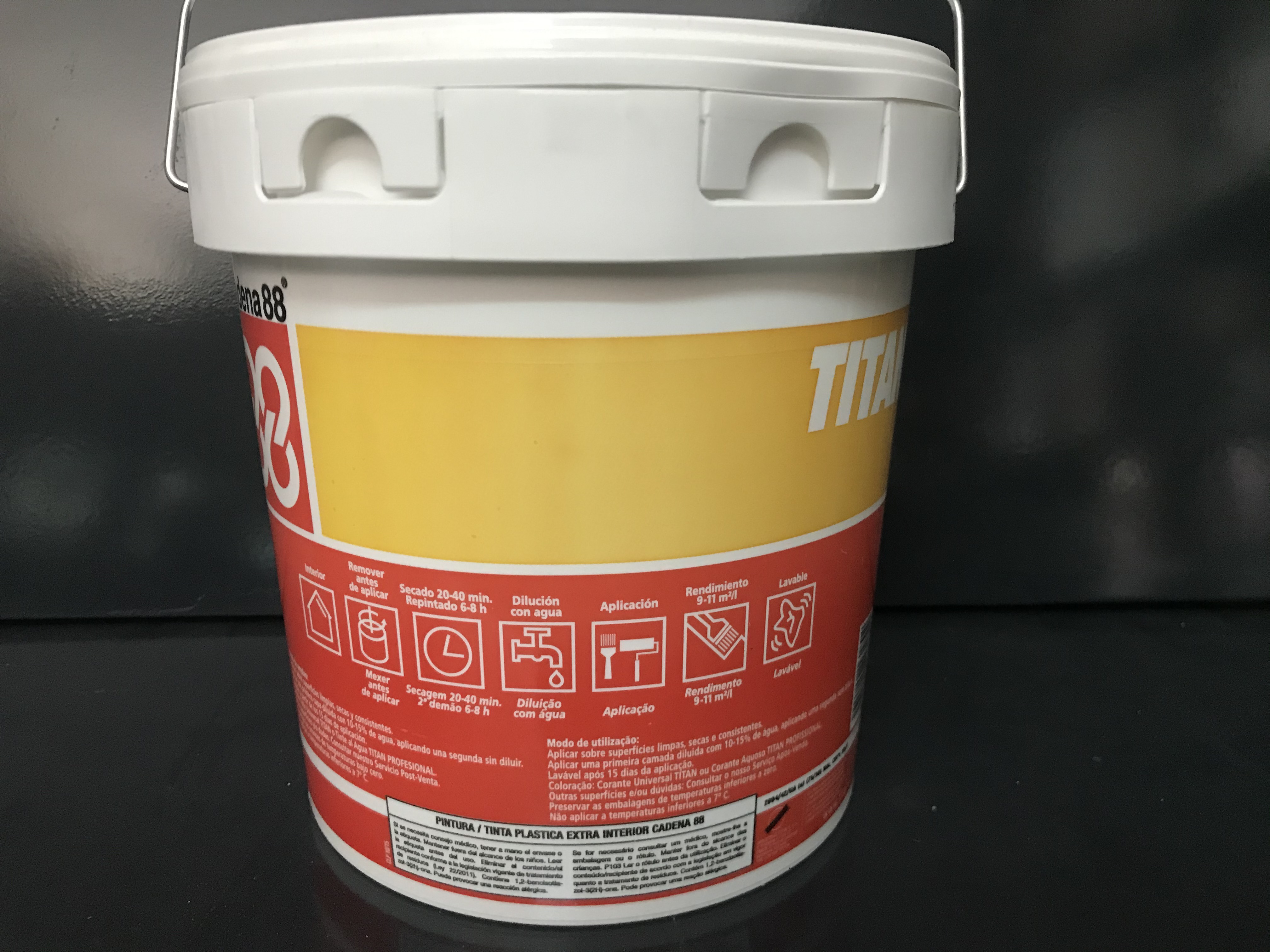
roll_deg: +0.4
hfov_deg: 63.4
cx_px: 635
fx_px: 1027
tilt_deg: -10.8
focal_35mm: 28
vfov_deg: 49.7
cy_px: 476
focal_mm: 3.99
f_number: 1.8
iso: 80
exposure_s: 1/17
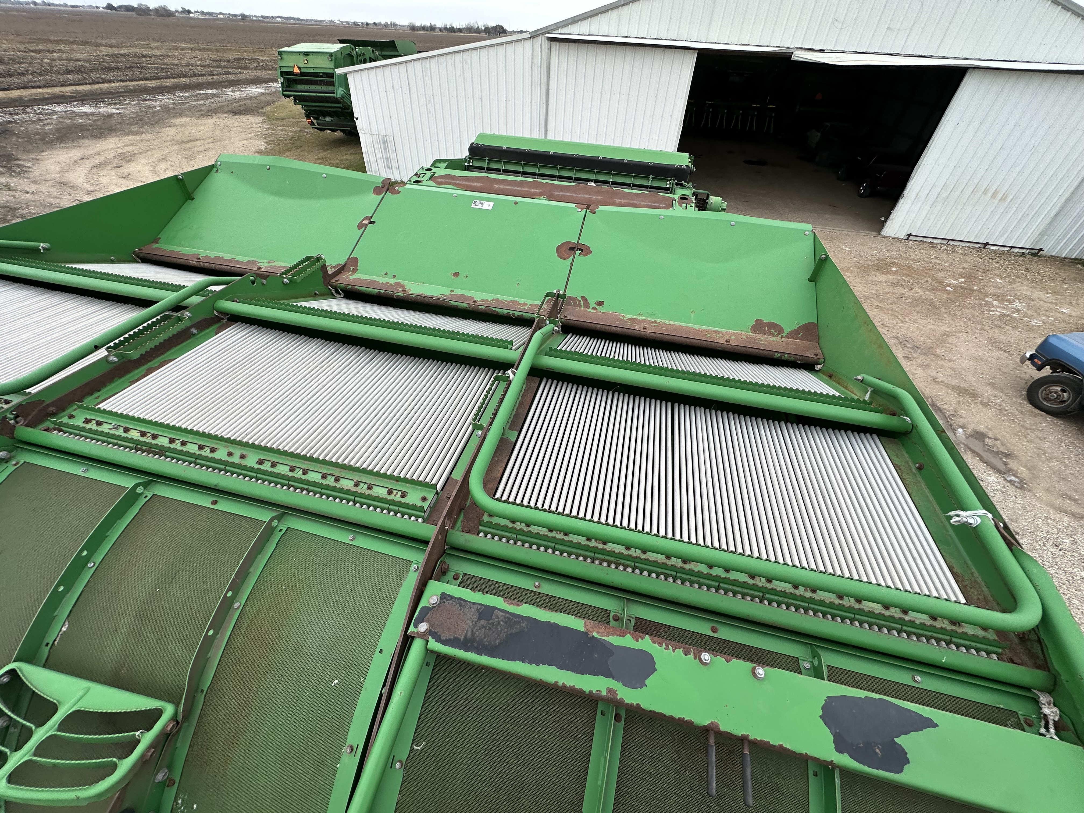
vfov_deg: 85.7
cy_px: 406
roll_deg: -0.4
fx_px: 438
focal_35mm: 14
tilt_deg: -40.3
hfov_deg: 102.1
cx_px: 542
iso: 40
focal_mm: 2.22
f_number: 2.2
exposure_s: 1/209
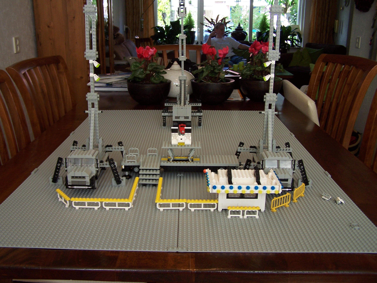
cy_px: 142
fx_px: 414
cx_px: 188
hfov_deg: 49.0
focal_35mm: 38
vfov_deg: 37.7
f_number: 2.8
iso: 80
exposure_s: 1/90
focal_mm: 6.3
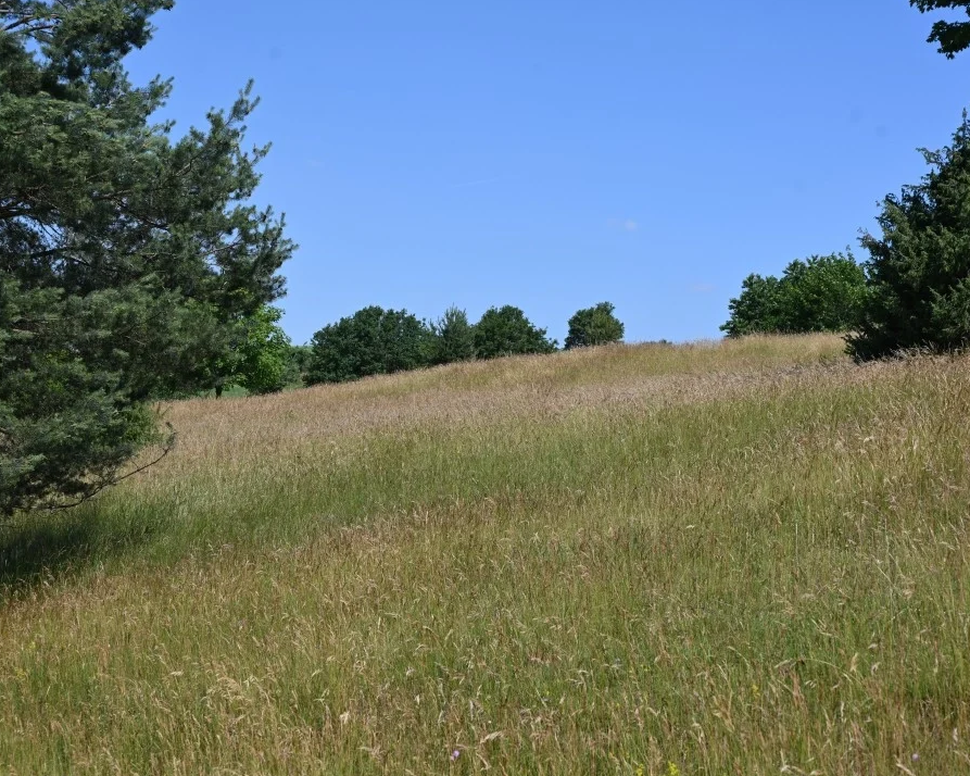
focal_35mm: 67
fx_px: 1923
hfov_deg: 28.3
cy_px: 388
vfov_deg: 22.8
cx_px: 559
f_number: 7.1
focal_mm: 59
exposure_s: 1/400
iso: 100
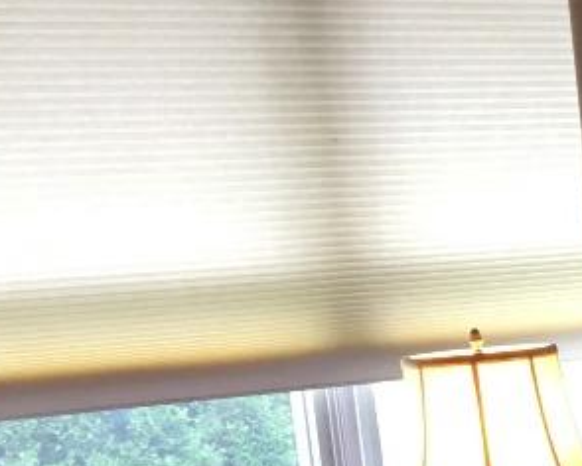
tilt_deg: -13.3
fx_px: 2377
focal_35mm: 138
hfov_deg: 12.9
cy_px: 768
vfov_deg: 10.7
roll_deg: +2.9
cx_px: 984
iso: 40
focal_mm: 4.15
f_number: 2.2
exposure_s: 1/30
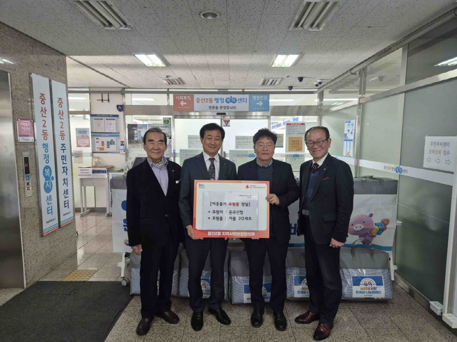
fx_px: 304
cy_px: 171
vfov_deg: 58.8
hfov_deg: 73.9
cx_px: 228
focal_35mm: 23
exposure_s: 1/120
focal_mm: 5.4
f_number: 1.8
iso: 200
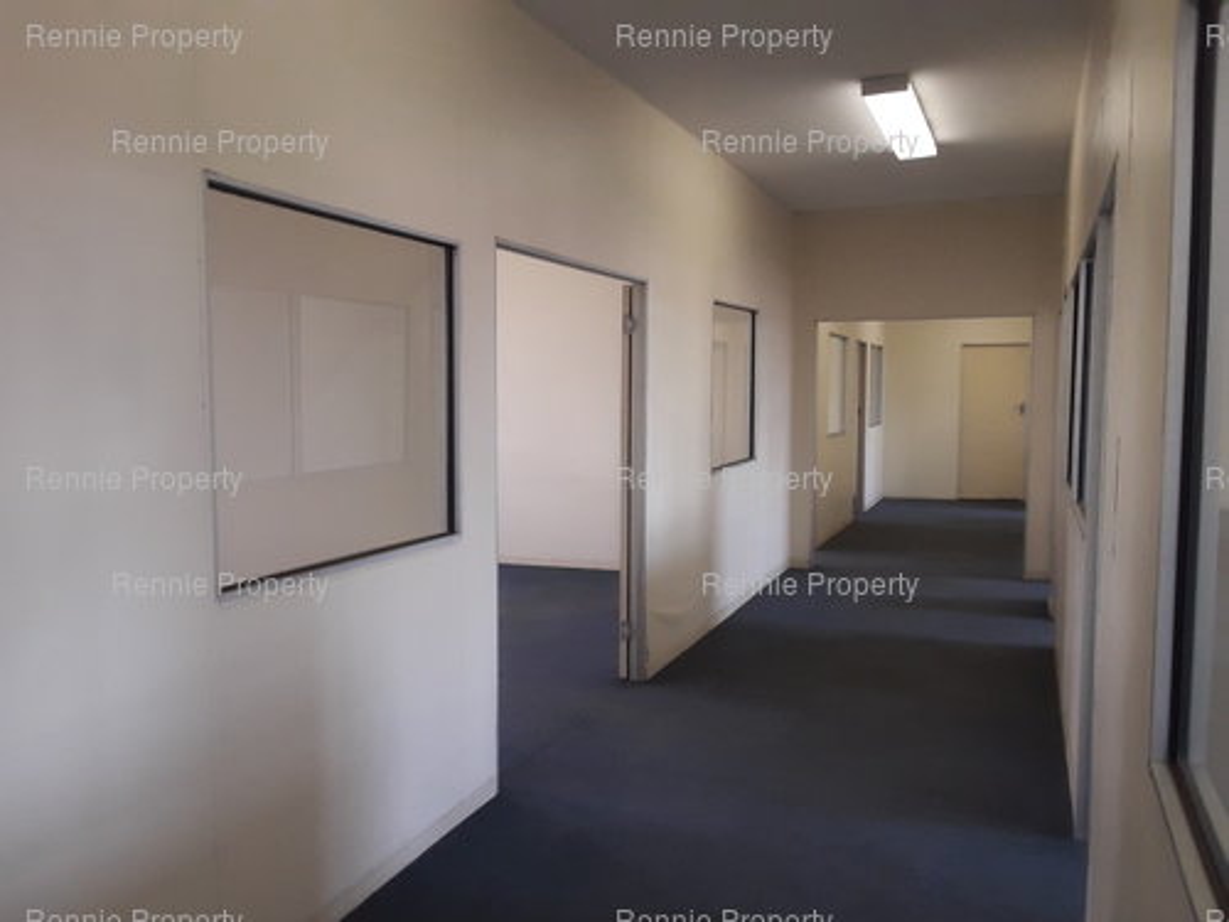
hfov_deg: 60.0
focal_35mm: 30
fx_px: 1065
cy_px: 461
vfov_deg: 46.8
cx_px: 614
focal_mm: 2.2
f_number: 1.9
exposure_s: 1/50
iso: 100
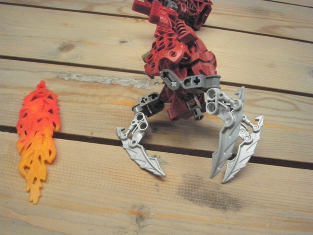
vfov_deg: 37.7
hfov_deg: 49.0
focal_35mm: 38
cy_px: 118
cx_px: 156
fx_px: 344
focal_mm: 6.7
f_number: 3.5
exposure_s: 1/125
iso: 800
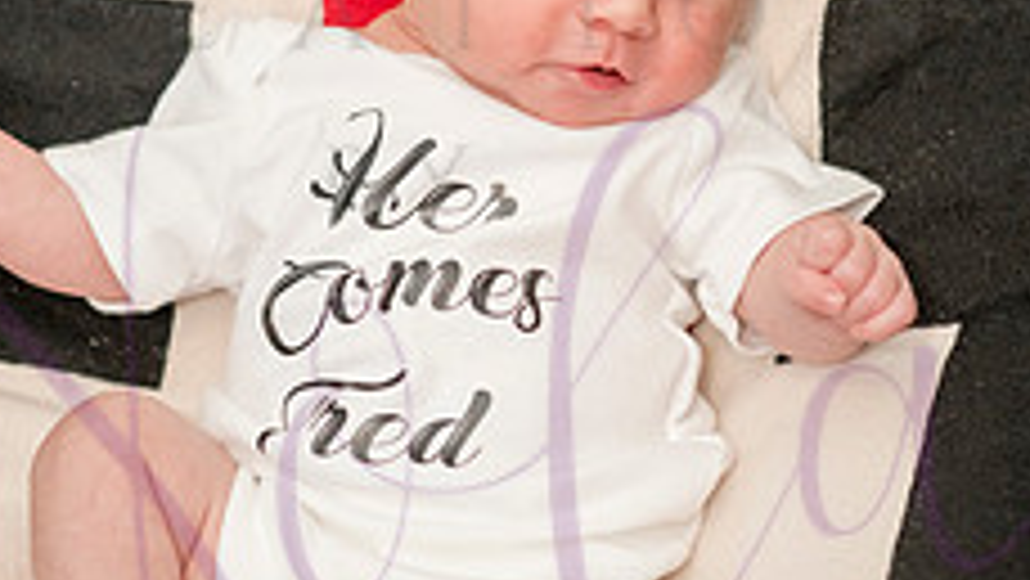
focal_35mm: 175
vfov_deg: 6.9
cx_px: 459
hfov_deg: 12.3
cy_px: 171
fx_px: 4781
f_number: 4
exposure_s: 1/250
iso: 800
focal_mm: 85
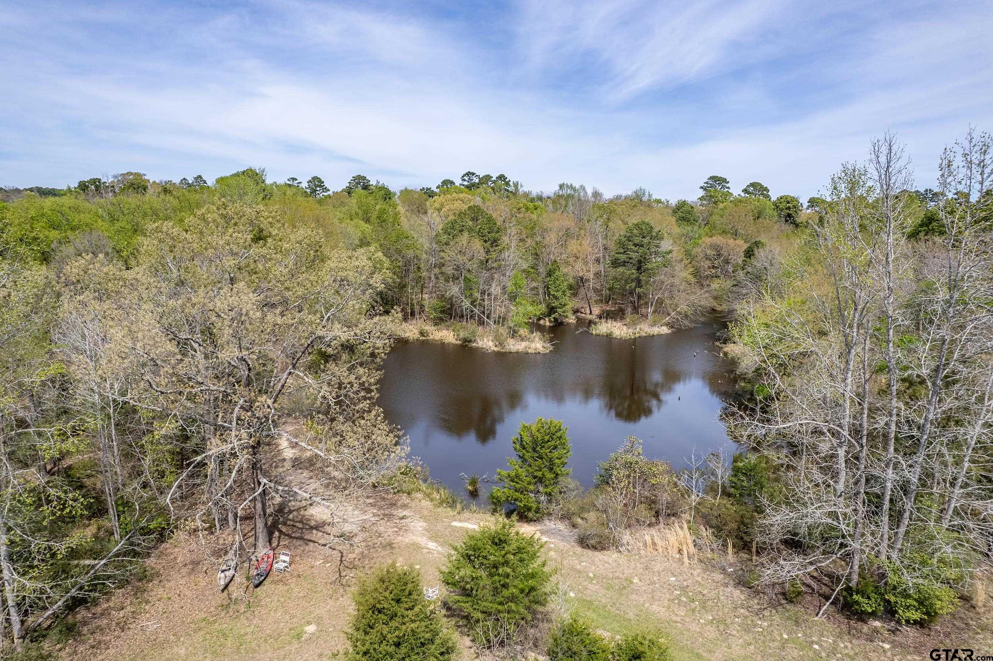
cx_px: 496
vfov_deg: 57.2
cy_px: 330
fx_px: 607
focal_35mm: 22
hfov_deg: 78.6
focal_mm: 8.38
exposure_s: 1/2000
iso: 100
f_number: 2.8
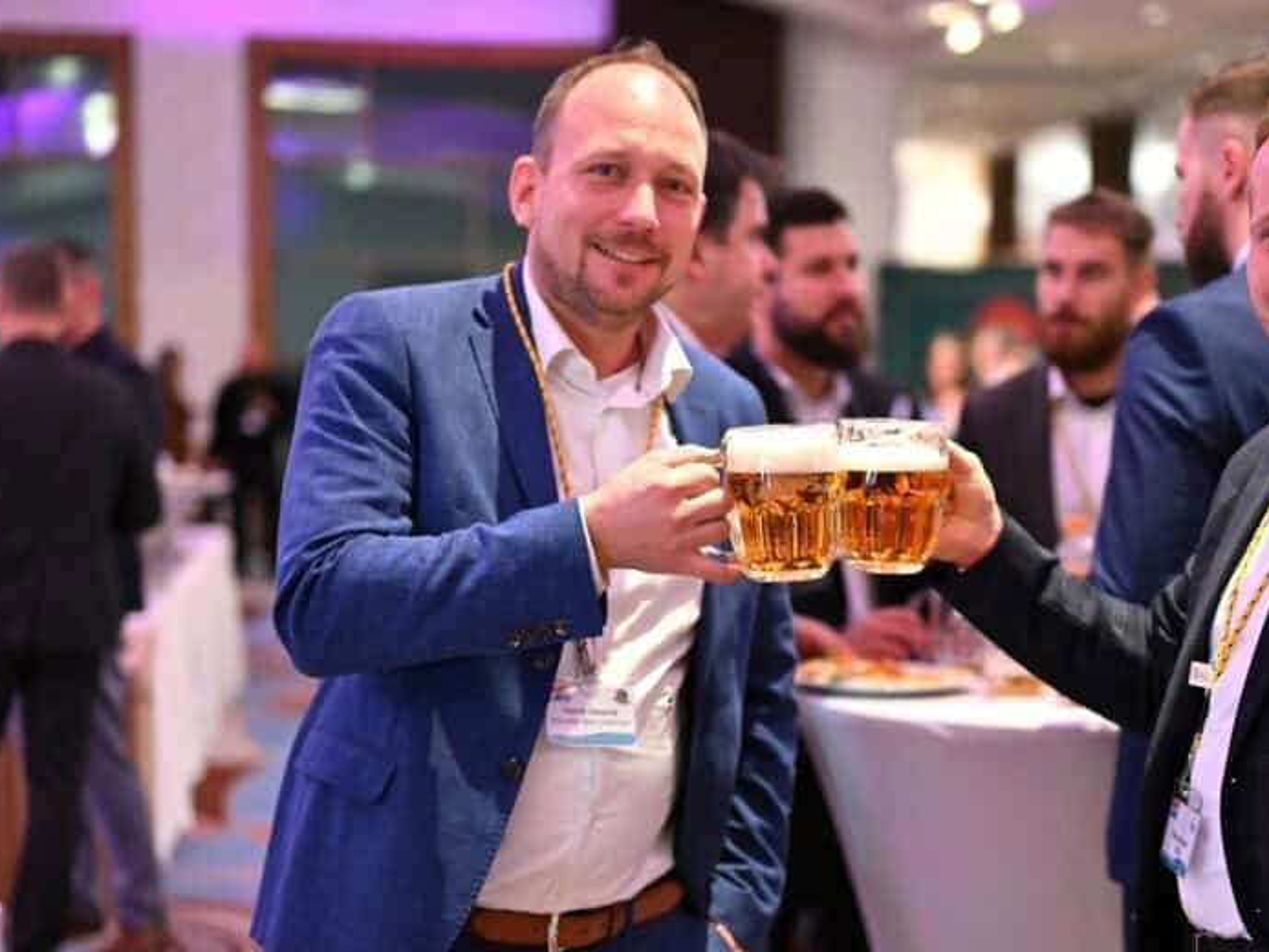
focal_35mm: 71
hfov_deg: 27.3
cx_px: 793
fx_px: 2603
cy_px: 596
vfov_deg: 20.7
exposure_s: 1/80
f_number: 2
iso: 3200
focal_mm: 50
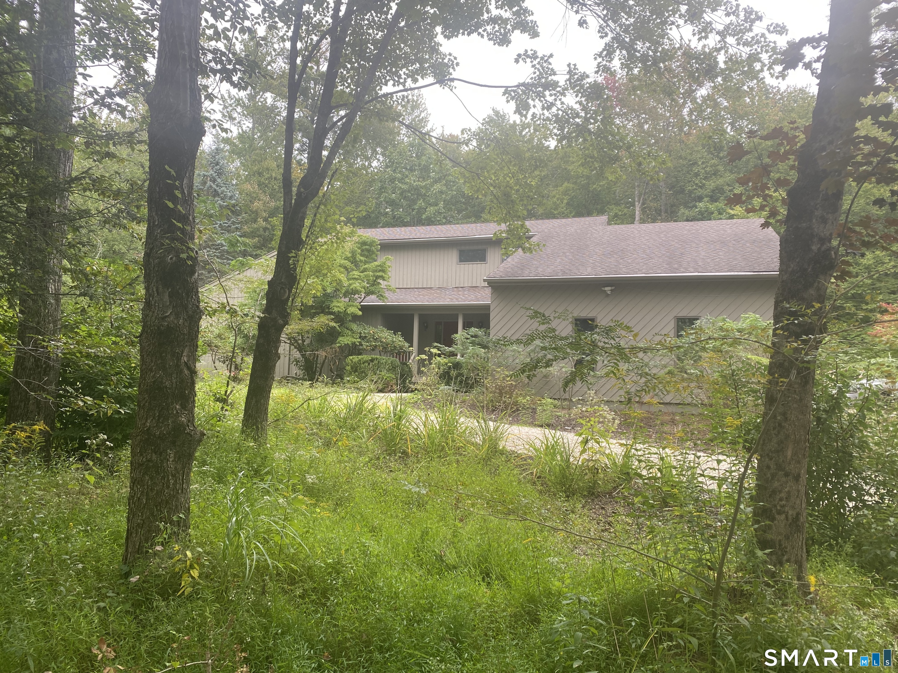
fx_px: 674
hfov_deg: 67.3
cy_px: 336
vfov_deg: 53.1
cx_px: 449
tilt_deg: +4.7
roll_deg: -2.1
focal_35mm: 26
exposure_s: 1/191
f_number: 1.8
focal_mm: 4.25
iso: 32
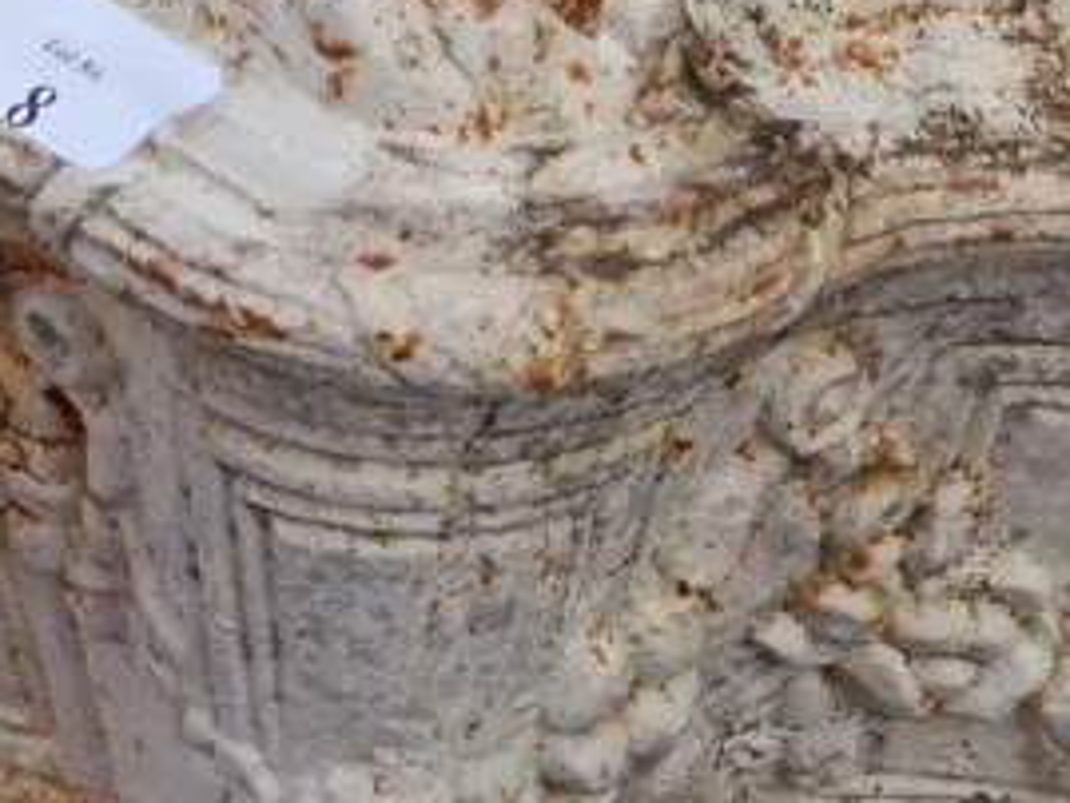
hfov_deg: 13.0
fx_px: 4701
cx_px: 692
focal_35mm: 152
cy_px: 551
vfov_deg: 9.8
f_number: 6.3
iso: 200
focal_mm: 20
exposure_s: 1/160
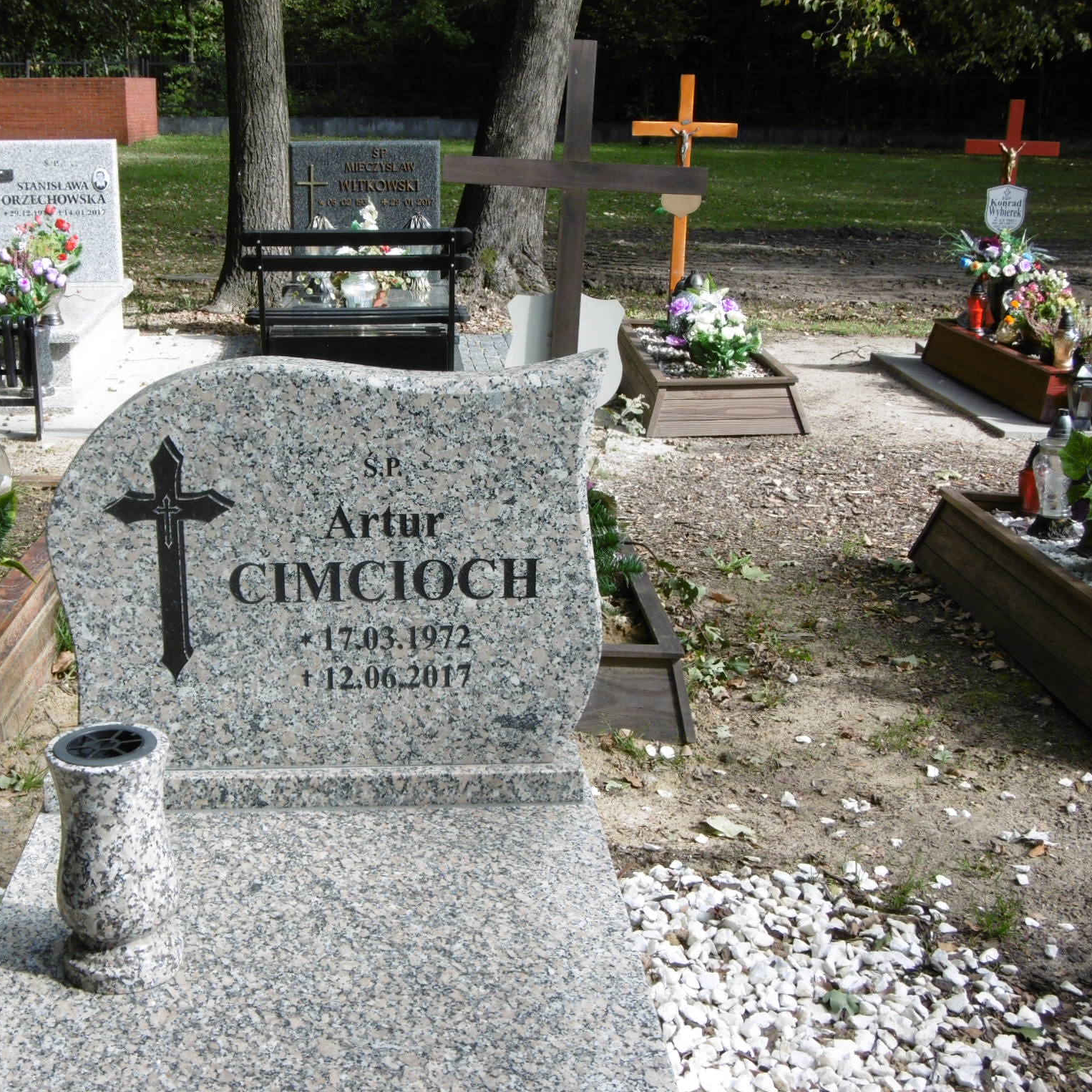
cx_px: 426
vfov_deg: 33.4
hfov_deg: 33.3
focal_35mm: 51
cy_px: 548
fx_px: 1820
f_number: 3.8
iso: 100
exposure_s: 1/320
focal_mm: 7.7
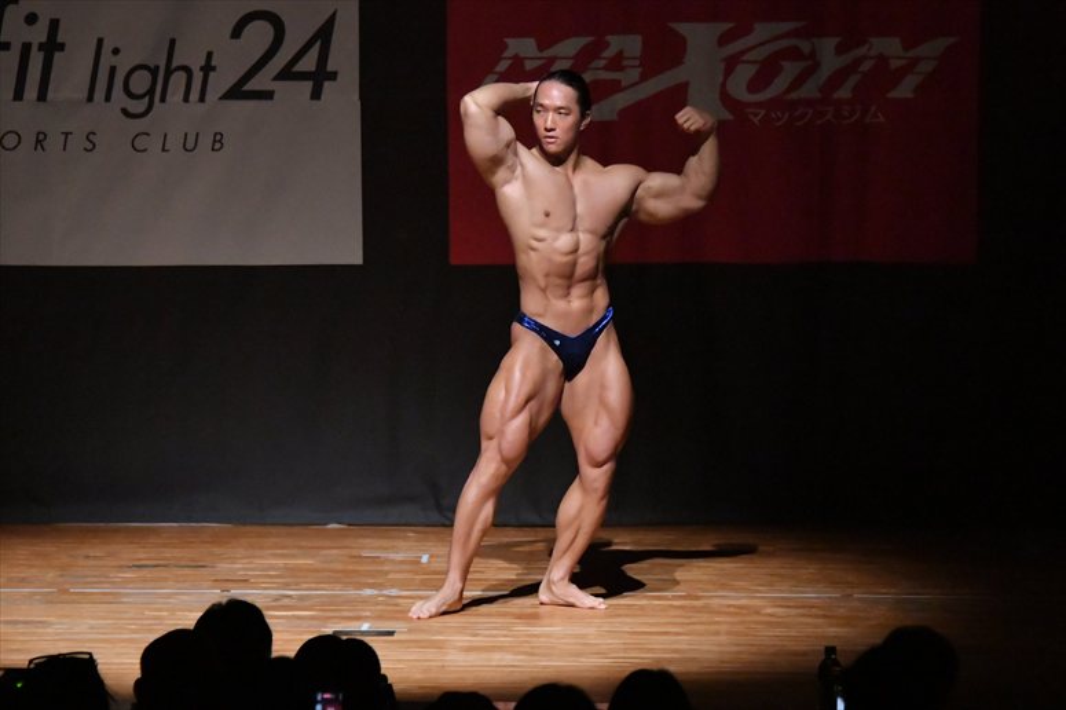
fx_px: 7103
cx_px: 533
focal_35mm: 240
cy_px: 355
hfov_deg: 8.6
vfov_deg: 5.7
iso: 12800
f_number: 5.6
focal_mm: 160
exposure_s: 1/400
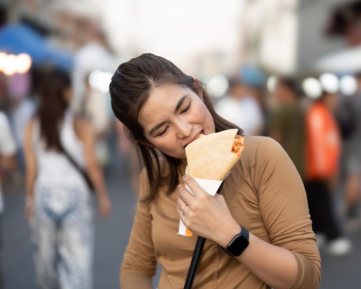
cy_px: 144
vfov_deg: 26.7
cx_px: 202
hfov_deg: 33.0
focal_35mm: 57
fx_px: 609
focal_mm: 50
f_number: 1.2
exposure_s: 1/800
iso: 100
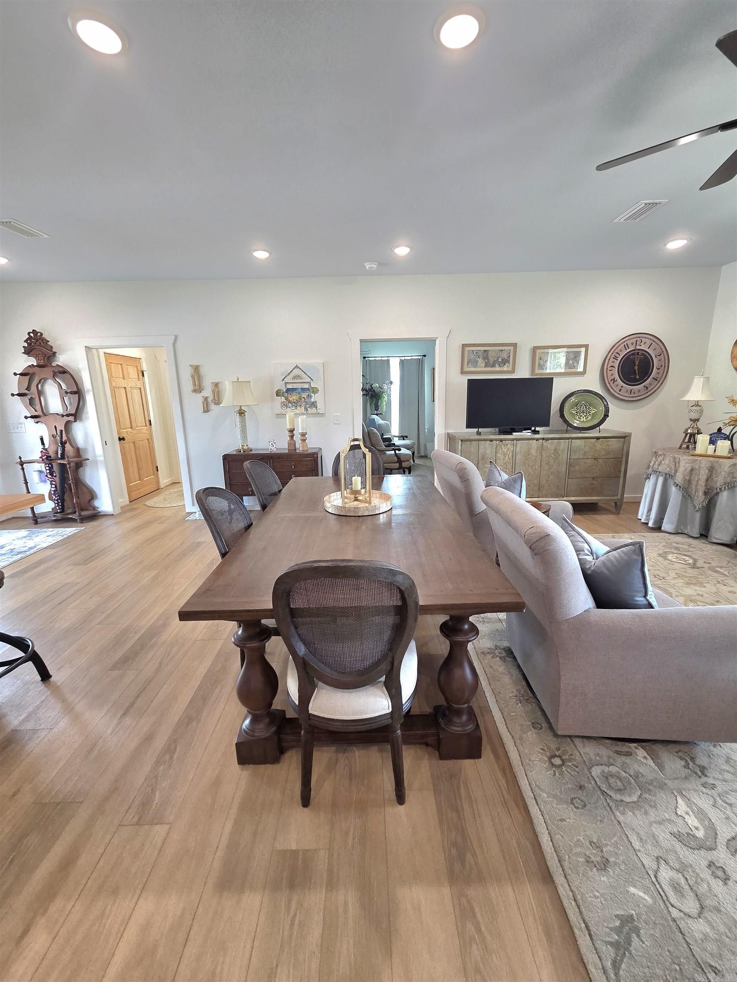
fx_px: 369
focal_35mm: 13
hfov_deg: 89.9
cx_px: 368
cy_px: 491
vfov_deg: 106.2
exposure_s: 1/60.2
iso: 200
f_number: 2.2
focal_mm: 2.2
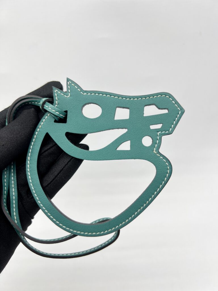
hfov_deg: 53.1
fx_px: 218
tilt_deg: -34.5
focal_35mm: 26
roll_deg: +2.4
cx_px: 109
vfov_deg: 67.3
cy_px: 146
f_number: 1.5
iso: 32
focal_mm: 5.7
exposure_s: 1/128
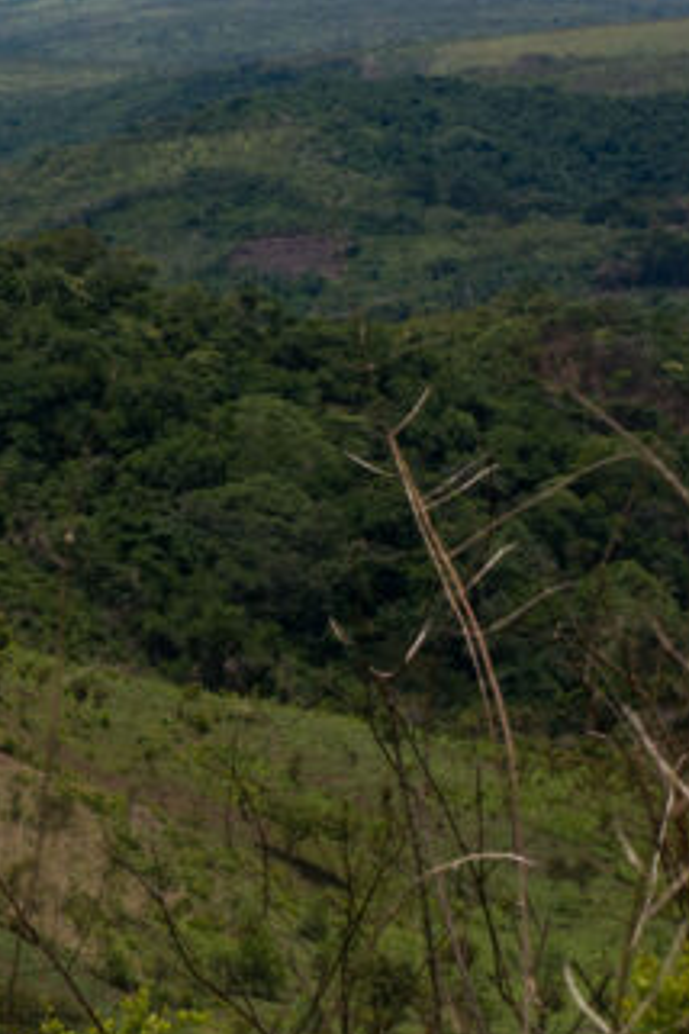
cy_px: 432
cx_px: -451
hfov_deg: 7.5
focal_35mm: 179
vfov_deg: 11.5
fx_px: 5138
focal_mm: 50
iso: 400
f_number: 10
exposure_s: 1/2000
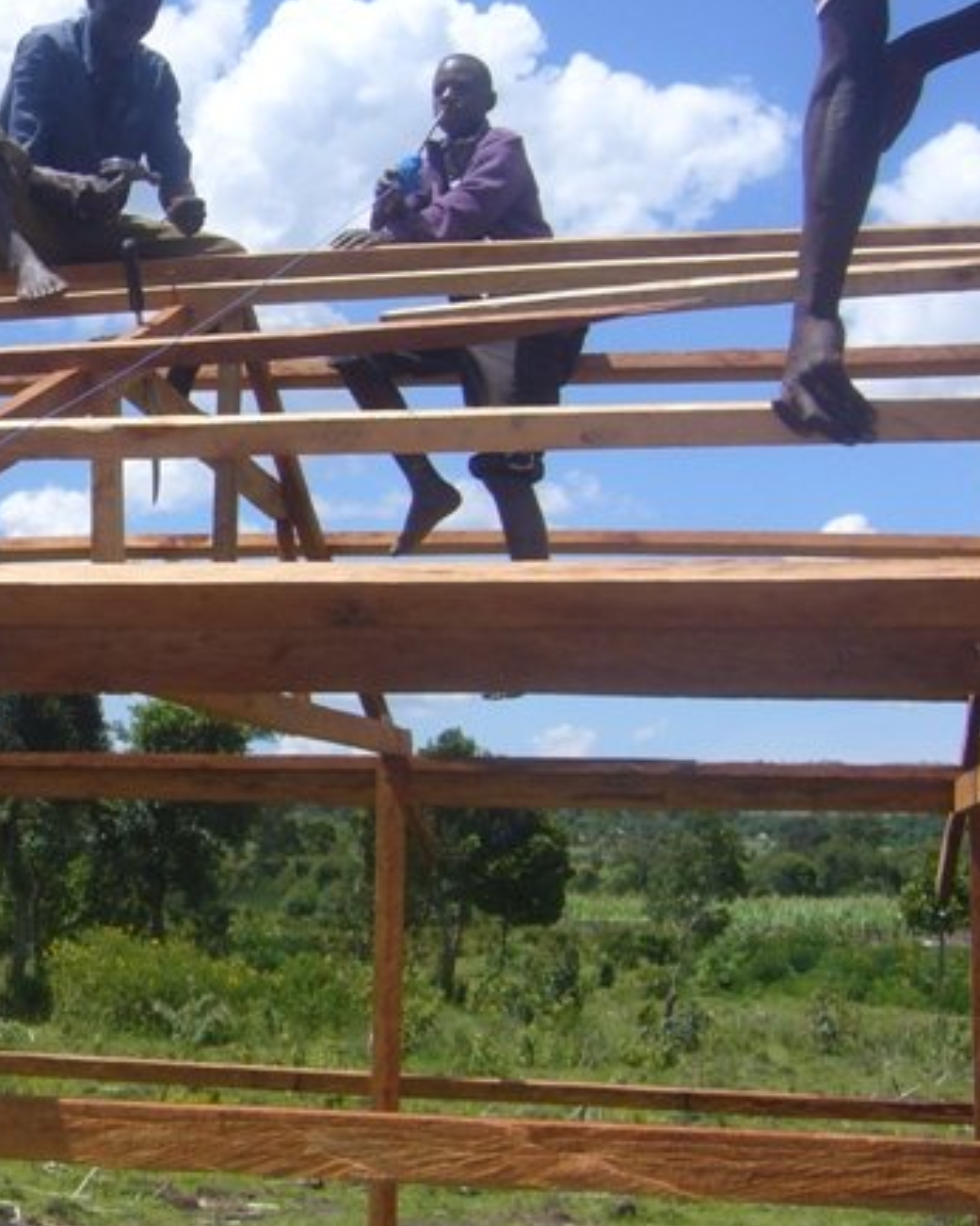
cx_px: -31
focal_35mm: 63
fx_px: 2285
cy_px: 480
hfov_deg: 23.1
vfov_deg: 29.9
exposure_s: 1/400
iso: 80
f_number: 5.6
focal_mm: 5.8
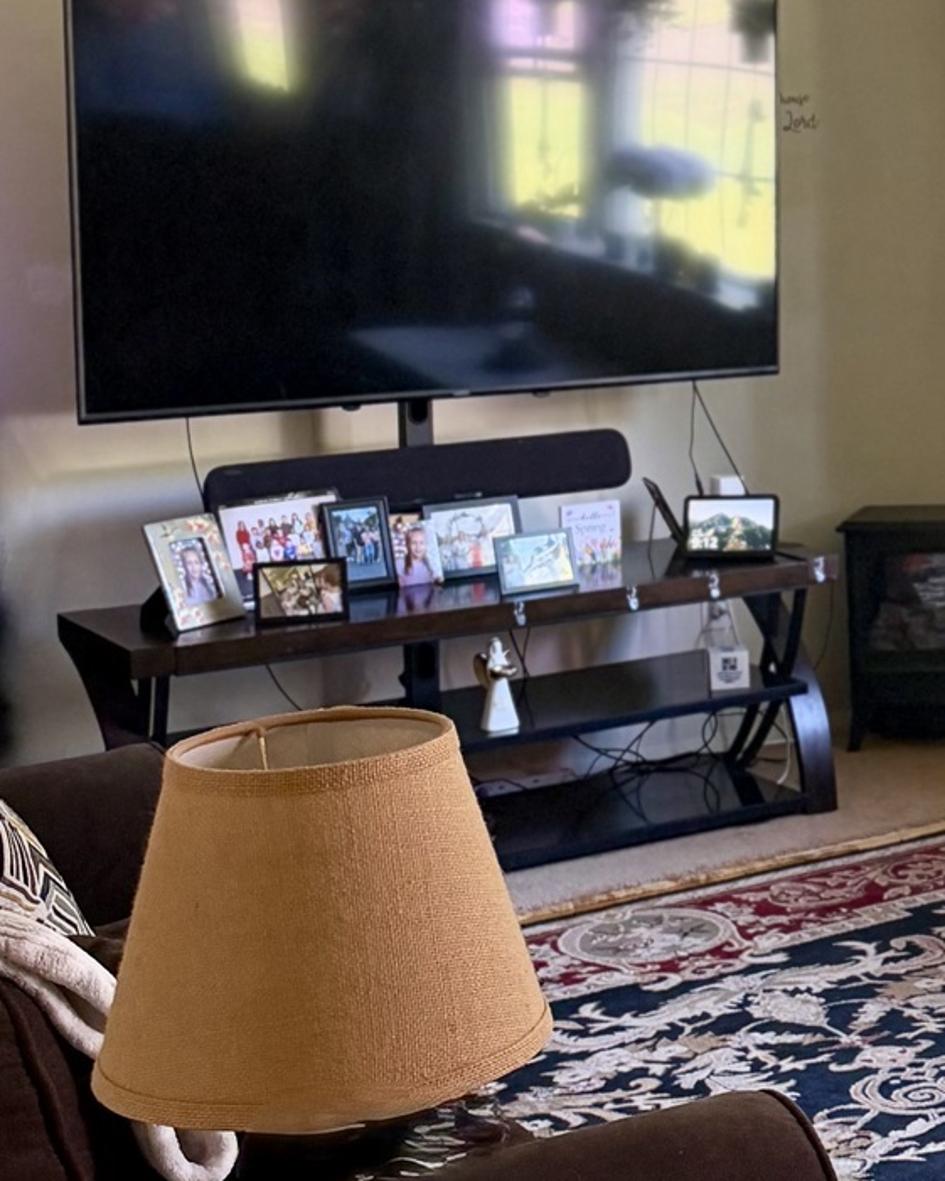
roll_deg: +1.4
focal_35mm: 77
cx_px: 1189
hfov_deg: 18.7
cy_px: 404
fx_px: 2691
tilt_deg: -6.1
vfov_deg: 24.6
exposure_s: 1/60
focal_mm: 6.76
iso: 200
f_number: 1.78
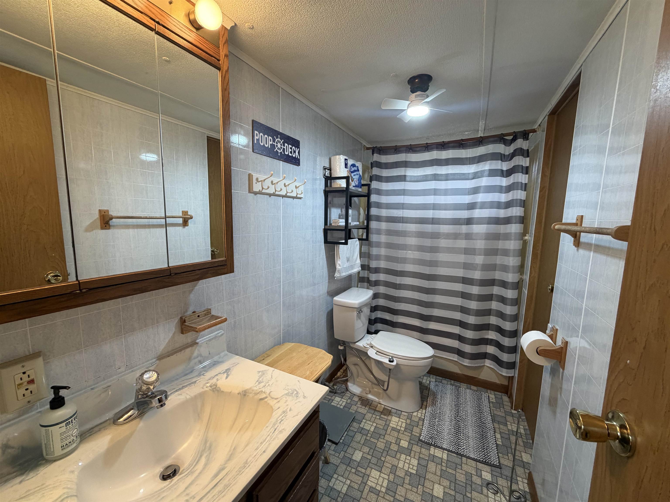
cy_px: 251
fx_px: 271
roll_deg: -1.4
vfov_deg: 85.7
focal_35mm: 14
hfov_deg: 102.1
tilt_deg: -6.1
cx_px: 335
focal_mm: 2.22
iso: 250
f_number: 2.2
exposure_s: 1/120
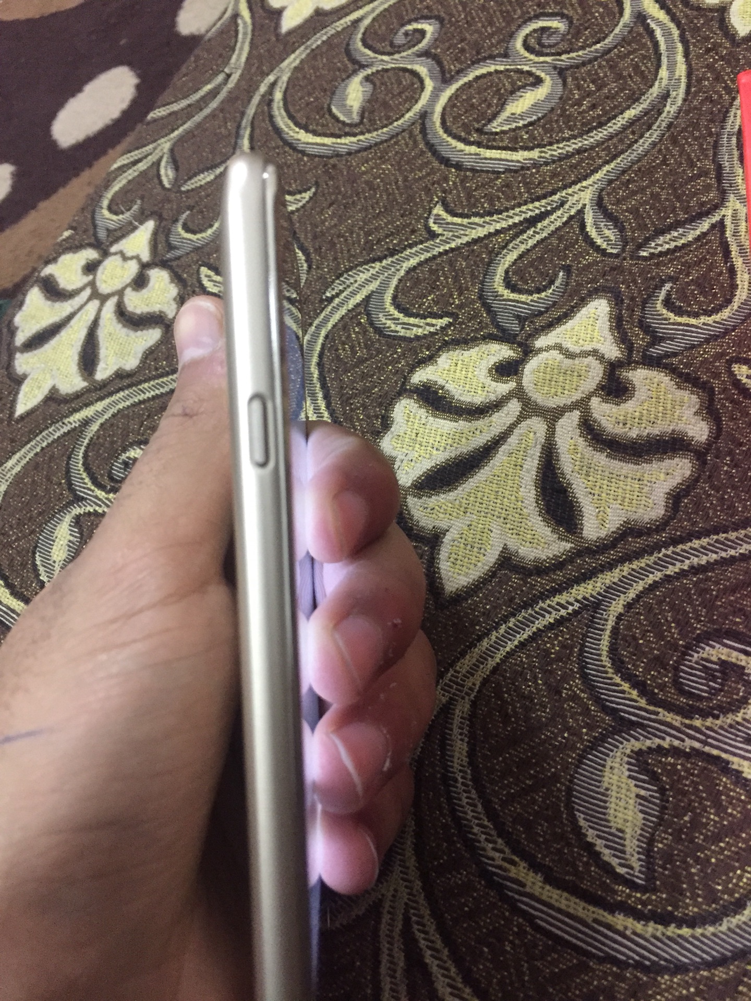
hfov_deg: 48.2
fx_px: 839
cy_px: 500
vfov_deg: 61.7
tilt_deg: -52.6
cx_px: 376
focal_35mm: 29
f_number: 2.2
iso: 320
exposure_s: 1/17
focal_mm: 4.15
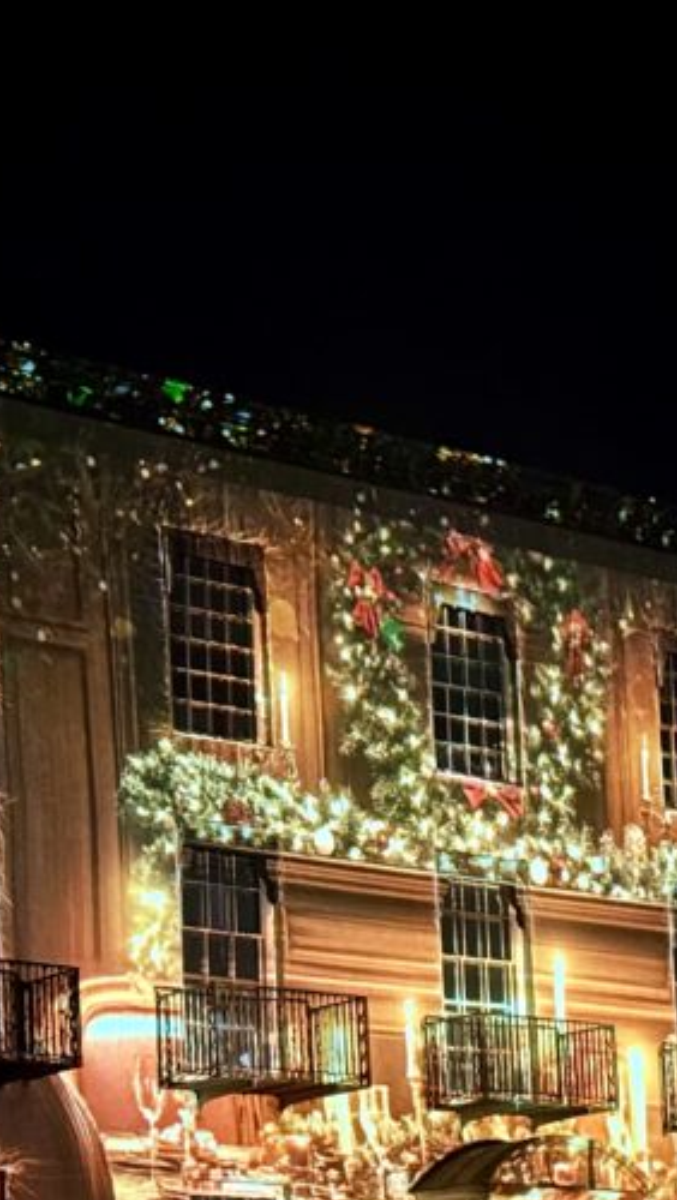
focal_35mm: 107
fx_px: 3408
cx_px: 463
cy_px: 854
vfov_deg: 19.9
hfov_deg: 11.3
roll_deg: +3.3
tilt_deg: +13.2
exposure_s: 1/20
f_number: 1.78
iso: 1000
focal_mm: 6.76
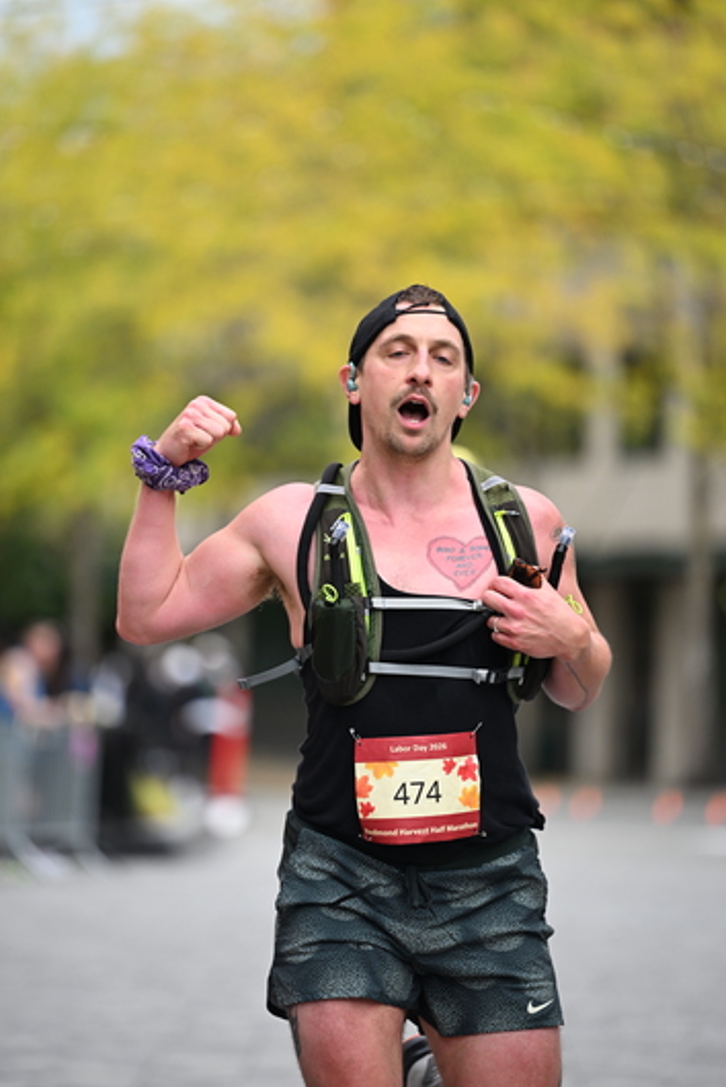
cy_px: 562
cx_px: 366
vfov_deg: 10.7
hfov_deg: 7.2
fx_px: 5800
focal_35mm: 192
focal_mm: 185
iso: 640
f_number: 2.8
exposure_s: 1/2000
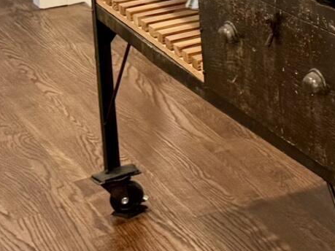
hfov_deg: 10.4
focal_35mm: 157
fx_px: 1519
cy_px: -368
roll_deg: +1.7
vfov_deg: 8.6
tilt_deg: -2.4
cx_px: 866
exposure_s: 1/60
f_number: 1.78
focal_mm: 6.76
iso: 125
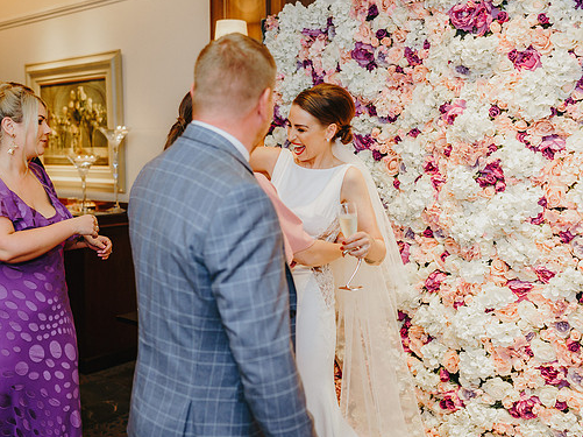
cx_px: 279
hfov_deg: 47.9
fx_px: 656
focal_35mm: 39
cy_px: 218
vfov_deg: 36.8
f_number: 2.2
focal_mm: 35
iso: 640
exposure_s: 1/200
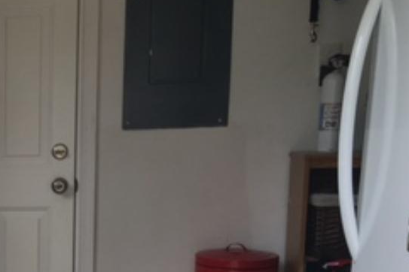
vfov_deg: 16.5
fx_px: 909
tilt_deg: -9.1
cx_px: -126
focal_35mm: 80
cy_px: 303
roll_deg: +1.4
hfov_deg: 22.6
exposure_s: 1/169
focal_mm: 4.15
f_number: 2.2
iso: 25
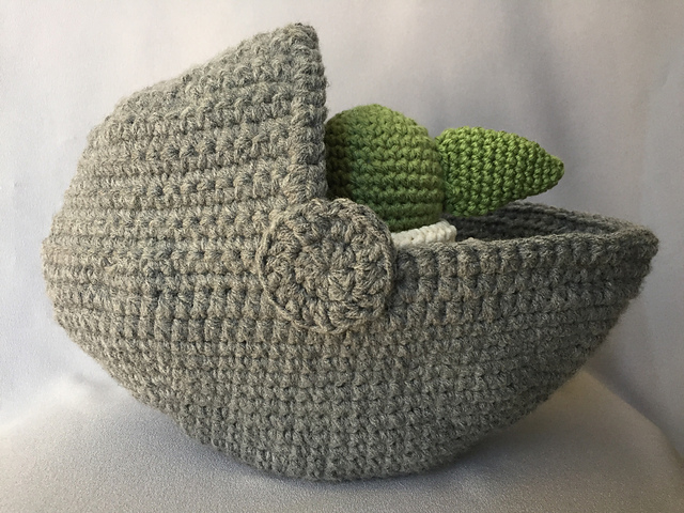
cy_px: 256
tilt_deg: -11.7
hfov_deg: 61.7
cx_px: 342
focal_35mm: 29
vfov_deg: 48.2
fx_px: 573
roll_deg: -2.8
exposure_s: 1/30
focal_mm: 4.15
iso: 100
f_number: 2.2
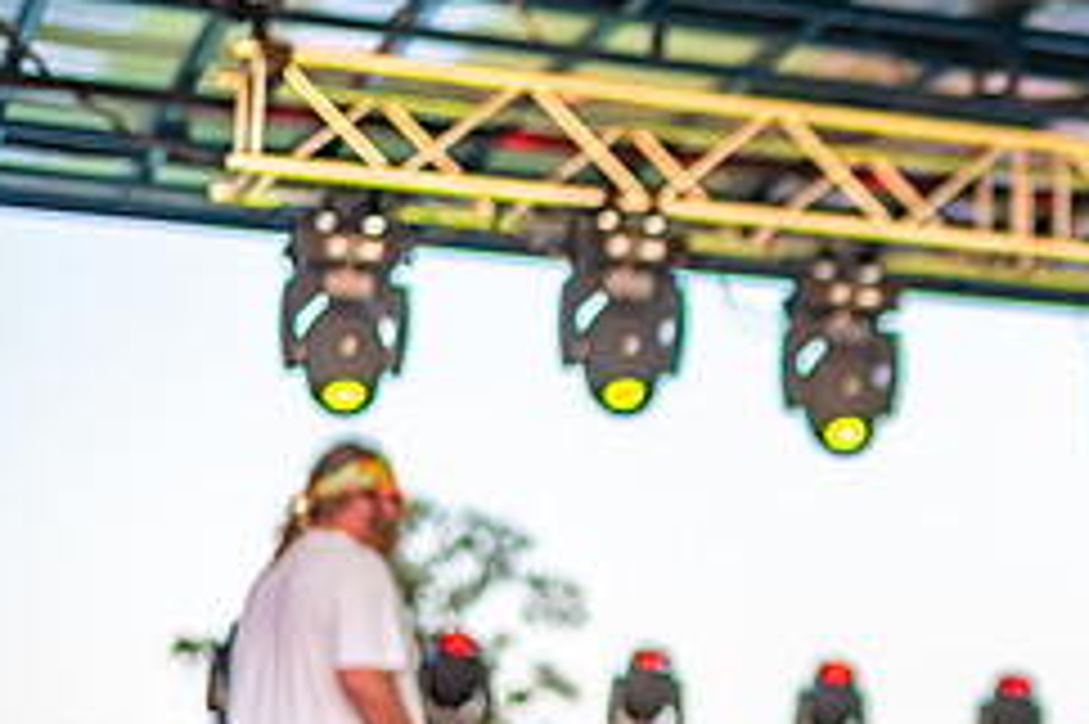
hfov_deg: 16.5
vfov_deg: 11.4
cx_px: 1256
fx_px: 3627
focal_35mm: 120
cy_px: 533
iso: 500
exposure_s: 1/500
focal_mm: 50
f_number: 1.8
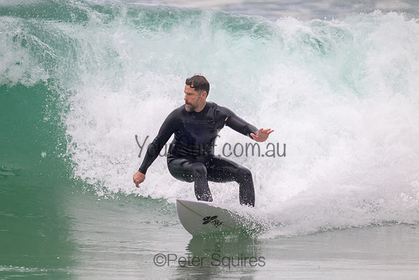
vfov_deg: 1.6
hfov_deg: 2.4
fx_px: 9931
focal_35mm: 853
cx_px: 197
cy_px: 132
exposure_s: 1/1250
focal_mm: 800
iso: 900
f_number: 11
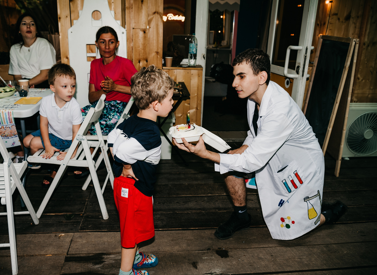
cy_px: 132
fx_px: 334
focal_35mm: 31
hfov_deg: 58.6
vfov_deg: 44.7
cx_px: 163
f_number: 3.5
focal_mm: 28
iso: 125
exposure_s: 1/160
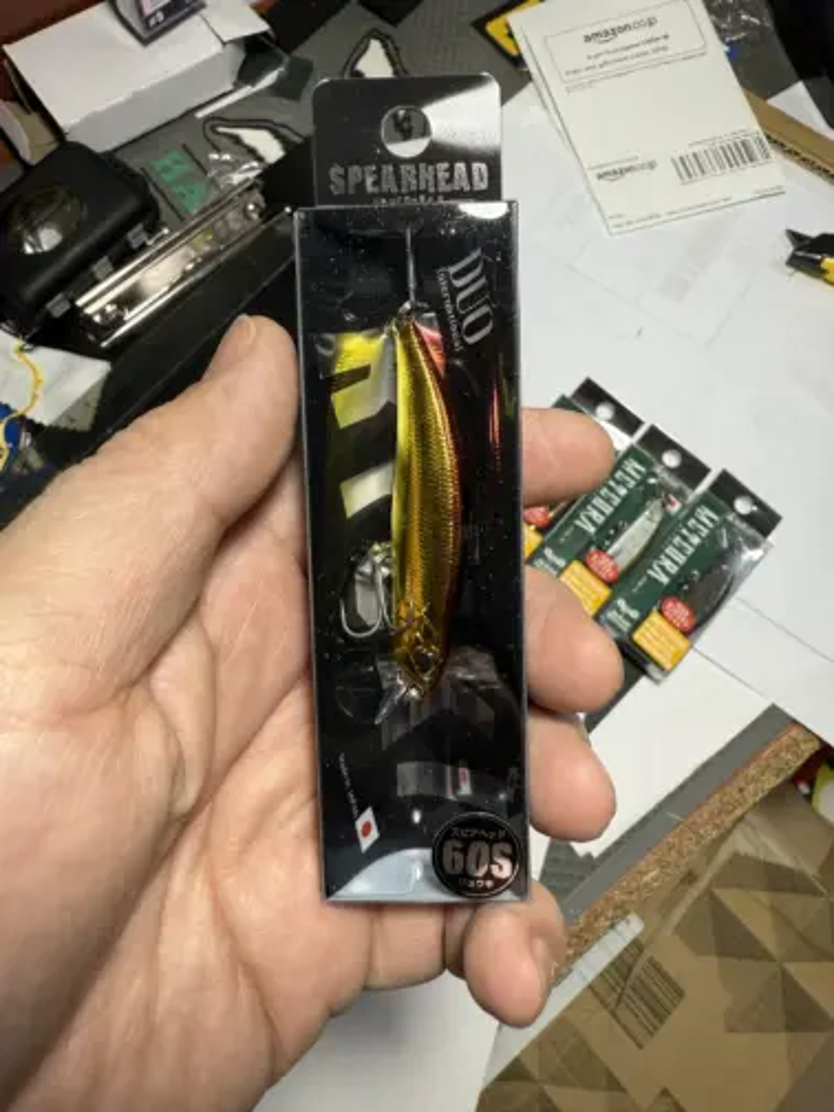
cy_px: 556
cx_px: 417
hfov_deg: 56.8
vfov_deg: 71.6
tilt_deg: -70.1
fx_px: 771
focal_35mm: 24
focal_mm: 2.22
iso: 125
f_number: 2.2
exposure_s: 1/100
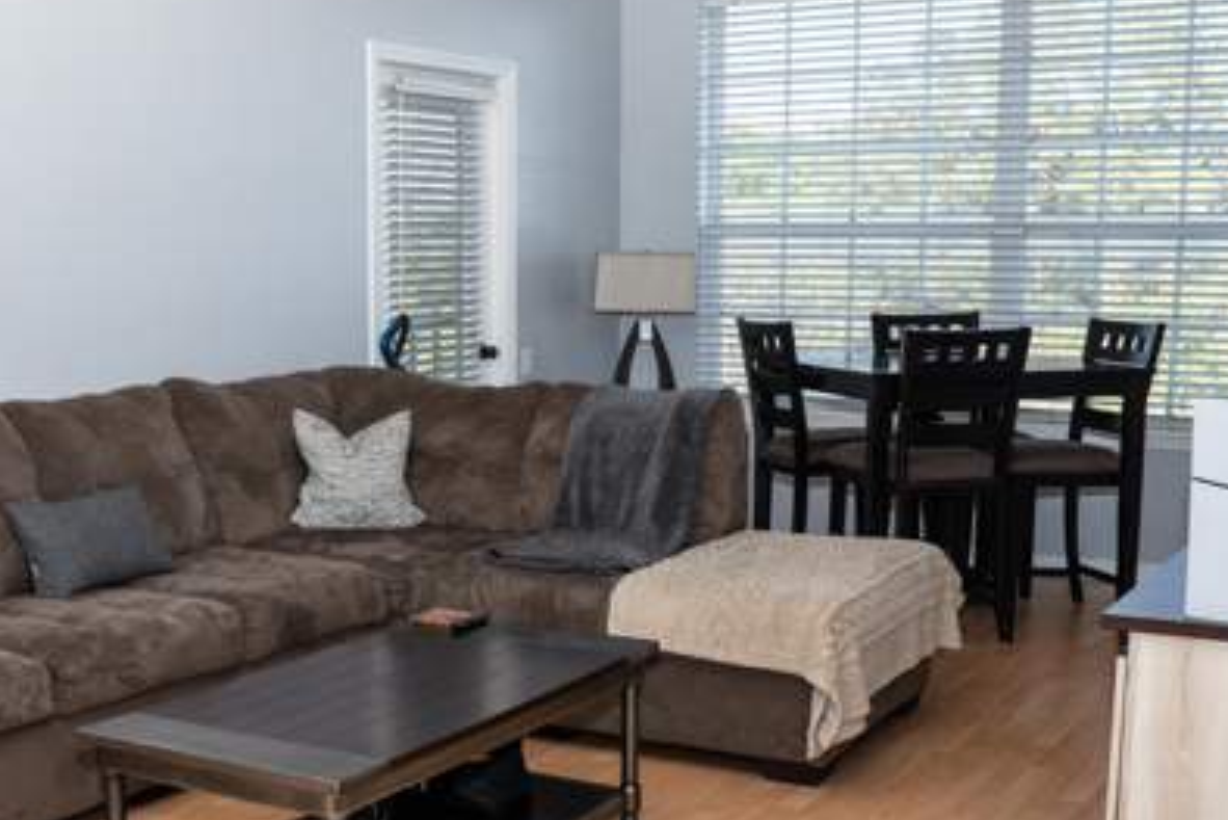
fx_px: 1672
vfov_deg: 27.4
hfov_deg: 39.6
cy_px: 535
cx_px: 371
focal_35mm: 49
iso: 200
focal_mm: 24
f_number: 4
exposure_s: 1/200
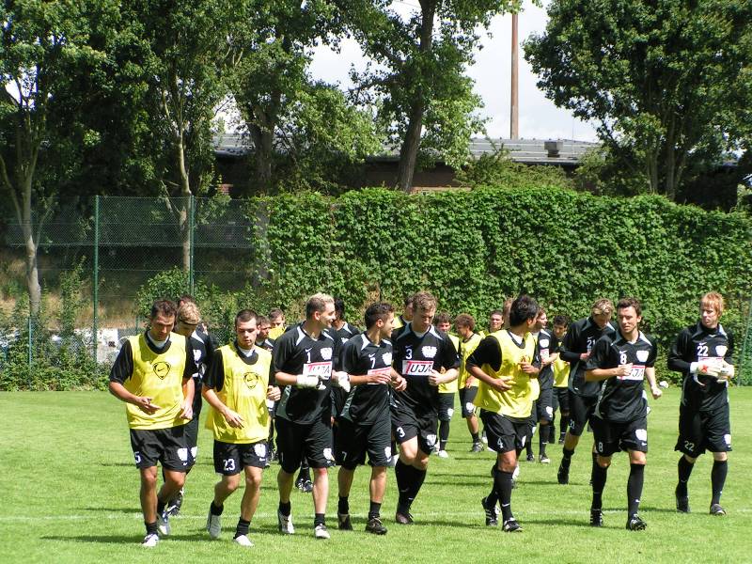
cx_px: 376
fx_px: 3259
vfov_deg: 9.9
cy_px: 282
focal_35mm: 150
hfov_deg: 13.2
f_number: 5
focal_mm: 22.9
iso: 50
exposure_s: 1/320
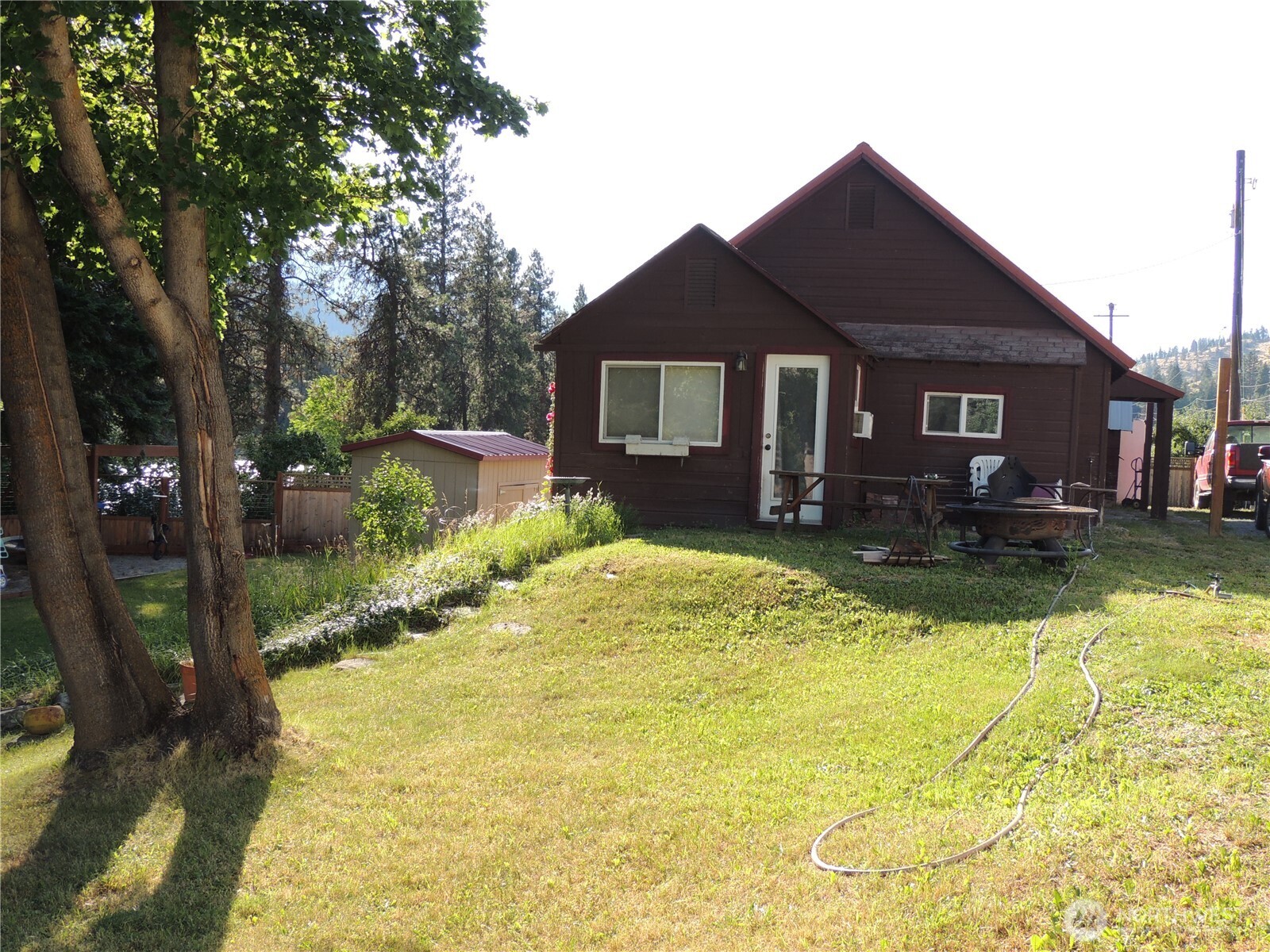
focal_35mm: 33
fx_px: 1211
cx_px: 635
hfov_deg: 55.4
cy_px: 476
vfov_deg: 42.9
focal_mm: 5.8
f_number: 3.2
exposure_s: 1/320
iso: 100
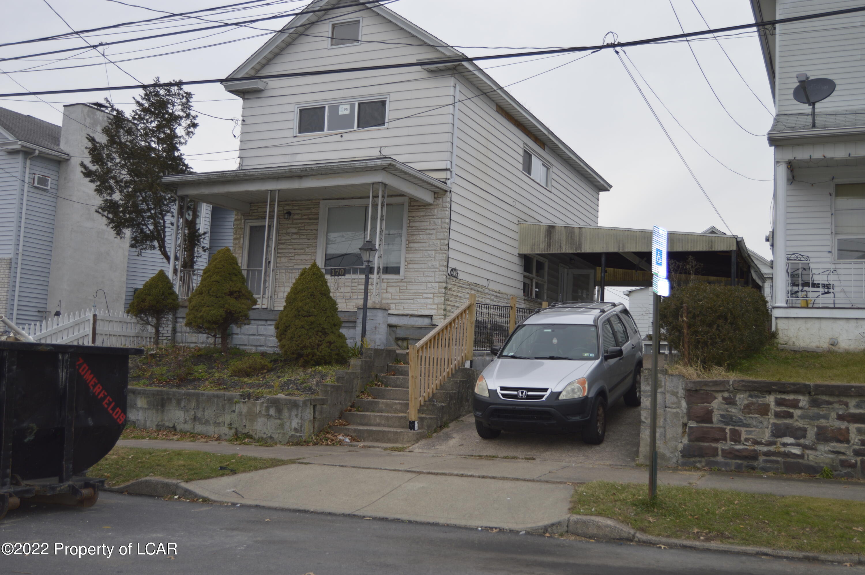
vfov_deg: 38.3
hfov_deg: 55.2
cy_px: 288
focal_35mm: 34
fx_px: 828
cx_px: 432
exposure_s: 1/160
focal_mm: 23
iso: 100
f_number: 3.8
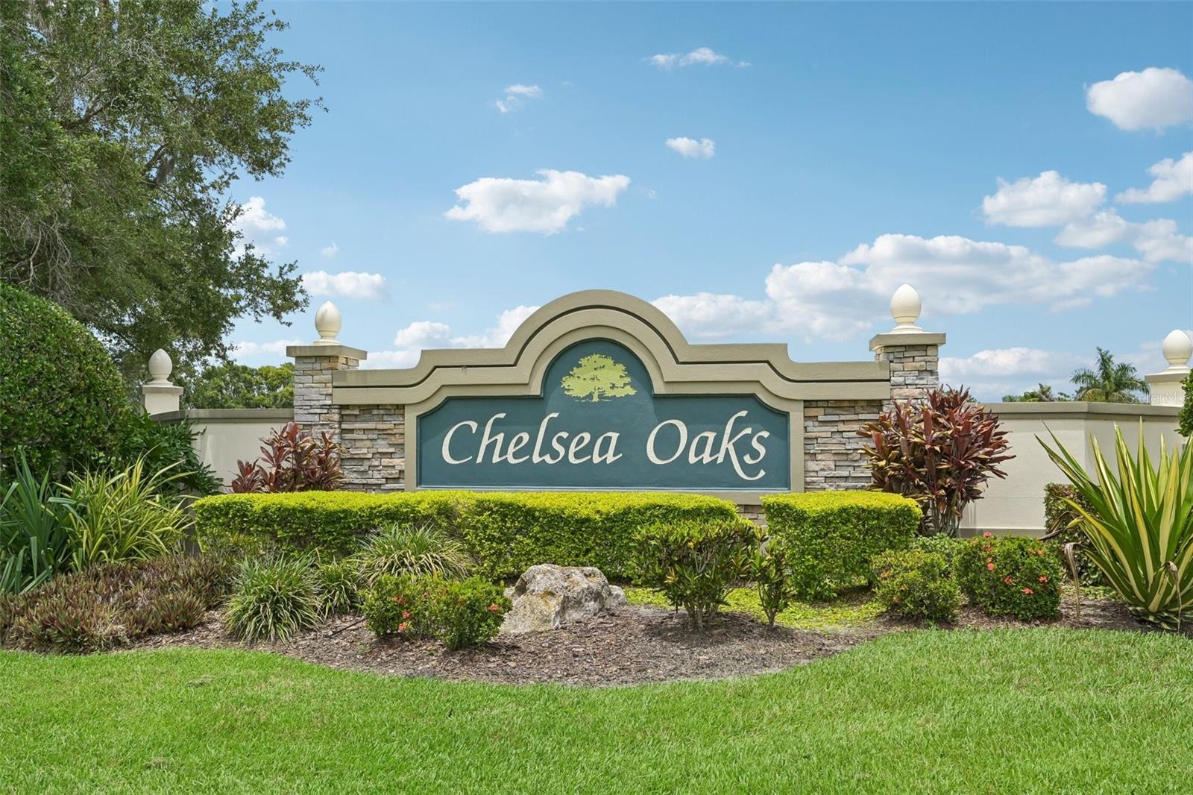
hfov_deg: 69.4
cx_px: 596
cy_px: 398
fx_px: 861
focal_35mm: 26
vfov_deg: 49.5
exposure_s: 1/1600
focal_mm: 26
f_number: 8
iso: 400
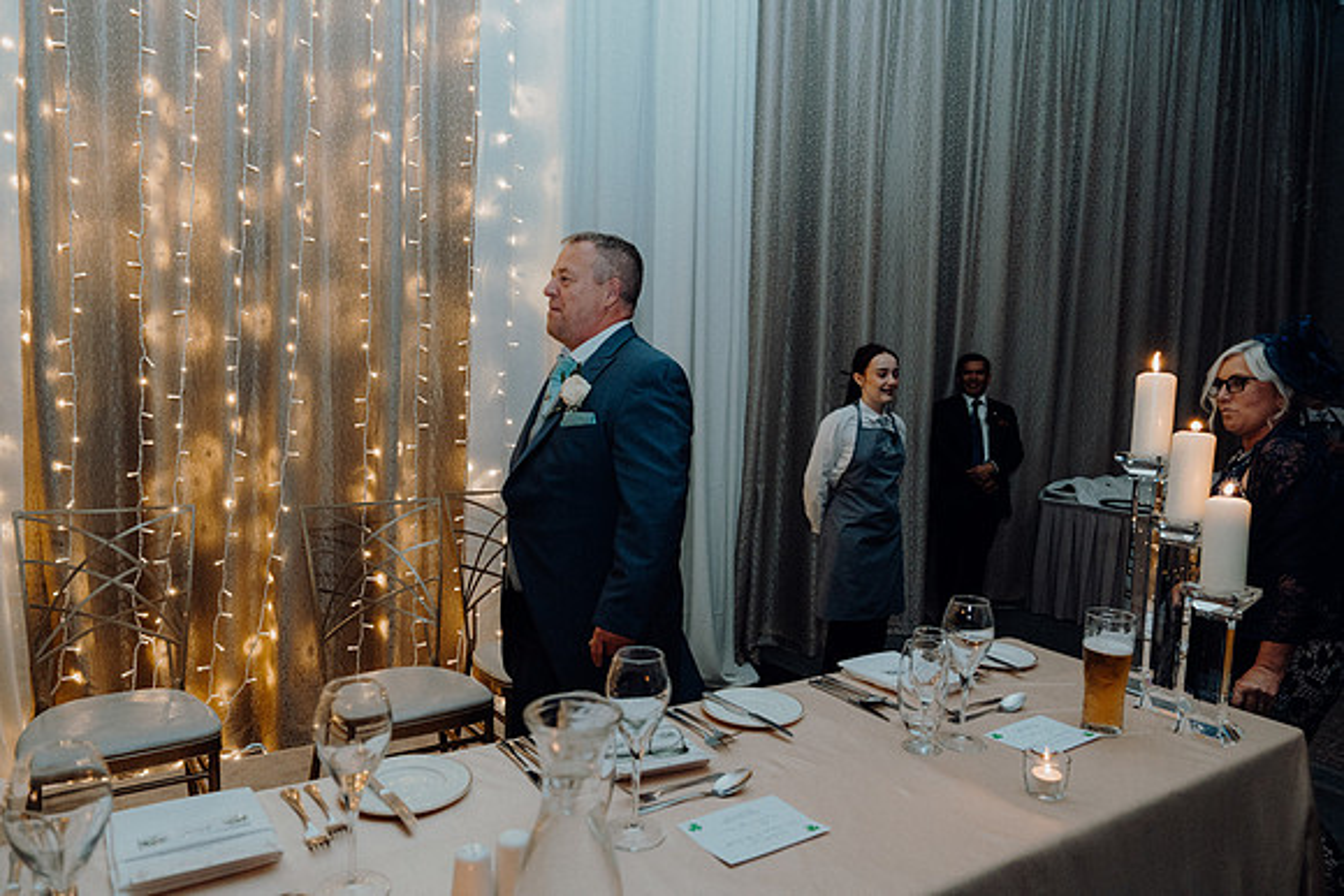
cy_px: 448
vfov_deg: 53.2
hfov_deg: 73.7
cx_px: 672
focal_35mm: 24
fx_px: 896
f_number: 3.5
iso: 2500
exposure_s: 1/160
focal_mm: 24
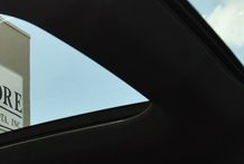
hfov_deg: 19.4
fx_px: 713
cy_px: 51
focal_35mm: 105
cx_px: 81
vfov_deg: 13.1
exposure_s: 1/250
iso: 400
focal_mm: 18
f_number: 5
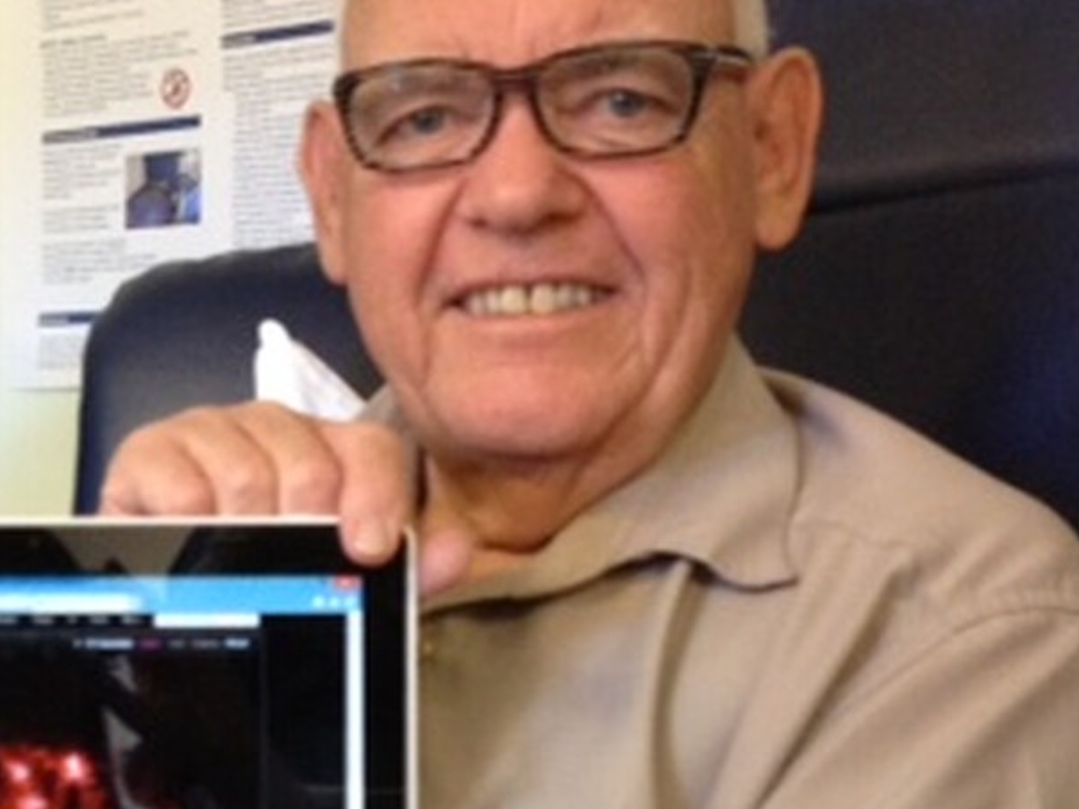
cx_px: -77
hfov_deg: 21.0
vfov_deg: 16.5
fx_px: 2774
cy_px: 580
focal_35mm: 89
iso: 200
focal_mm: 4.28
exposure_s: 1/20
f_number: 2.4
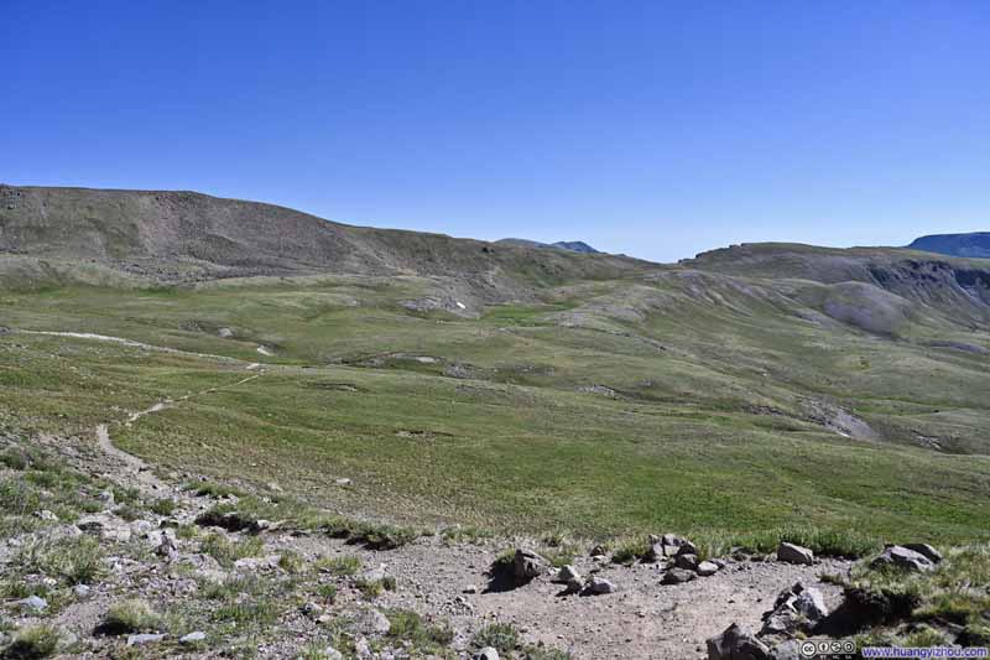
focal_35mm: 30
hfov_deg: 61.1
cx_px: 495
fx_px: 839
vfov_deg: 42.9
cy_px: 330
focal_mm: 30.5
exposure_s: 1/640
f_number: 5.6
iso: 64
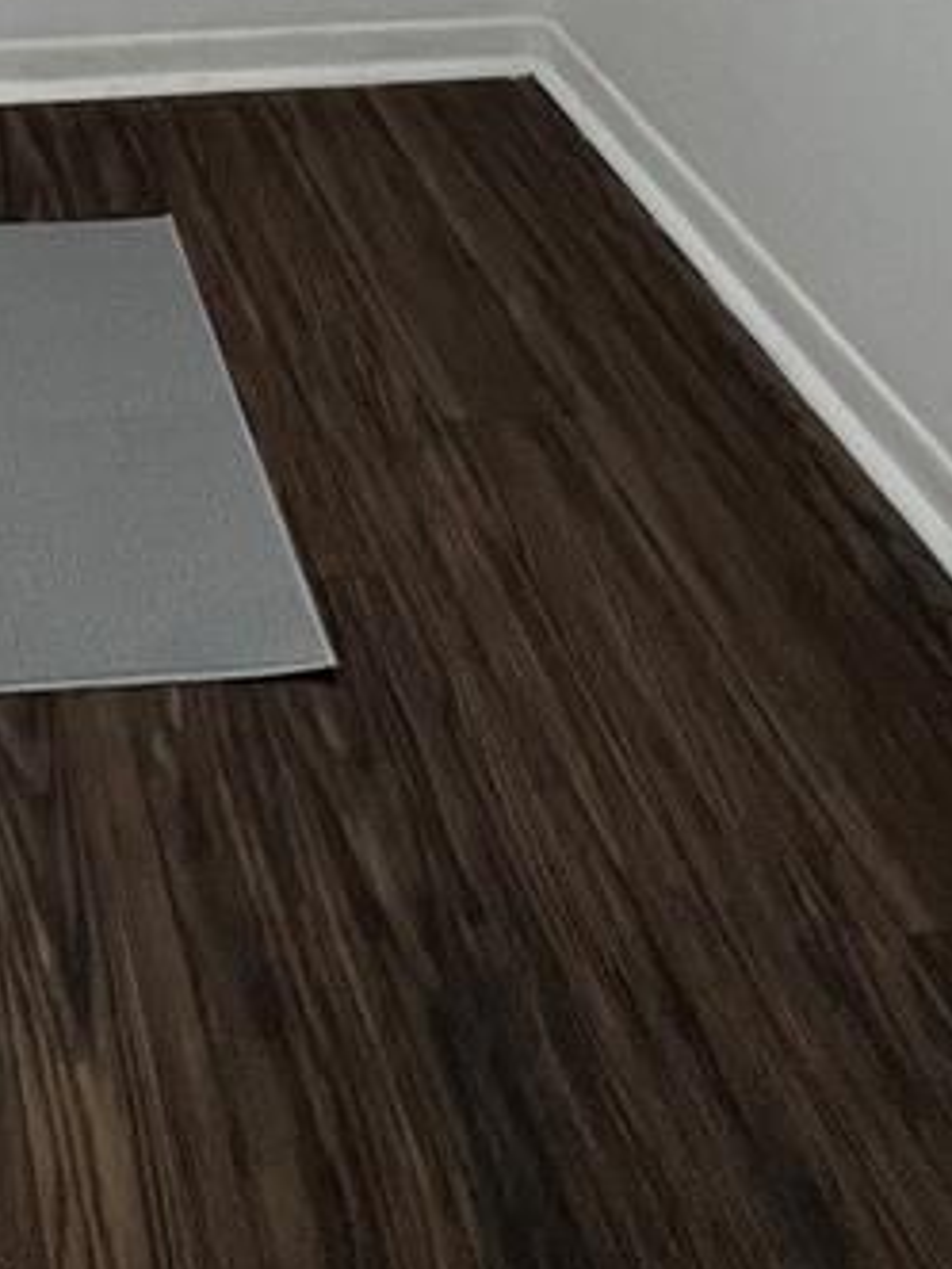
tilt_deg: -2.9
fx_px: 1723
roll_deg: -0.4
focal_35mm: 47
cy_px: -761
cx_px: -65
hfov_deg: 28.4
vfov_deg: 25.9
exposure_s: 1/60
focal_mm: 1.57
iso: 200
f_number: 1.8
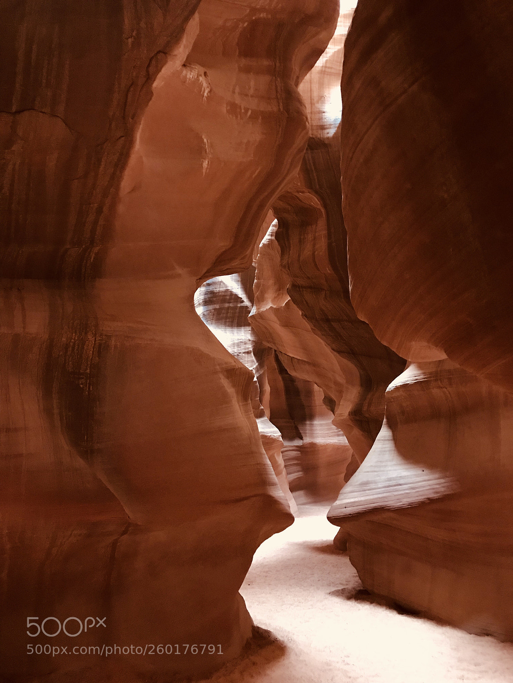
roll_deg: +0.1
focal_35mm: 28
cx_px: 256
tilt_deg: +10.8
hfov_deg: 49.7
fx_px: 553
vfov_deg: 63.4
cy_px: 342
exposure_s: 1/5
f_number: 1.8
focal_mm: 3.99
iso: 100
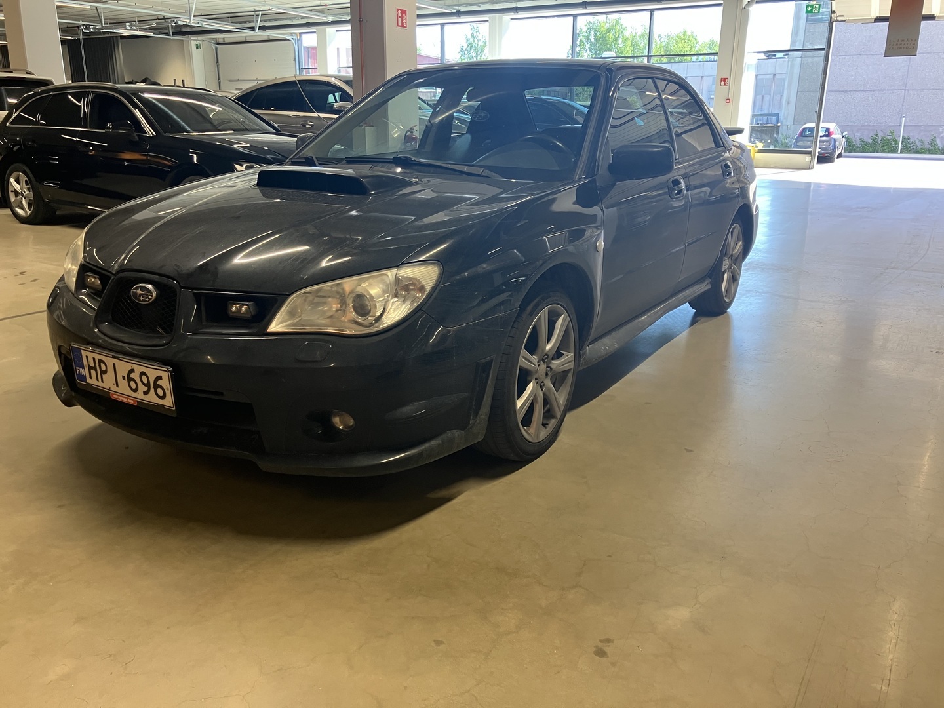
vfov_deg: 49.7
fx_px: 764
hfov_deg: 63.4
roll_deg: -0.6
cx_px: 472
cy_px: 354
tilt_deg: -15.0
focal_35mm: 28
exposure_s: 1/77
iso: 80
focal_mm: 3.99
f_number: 1.8
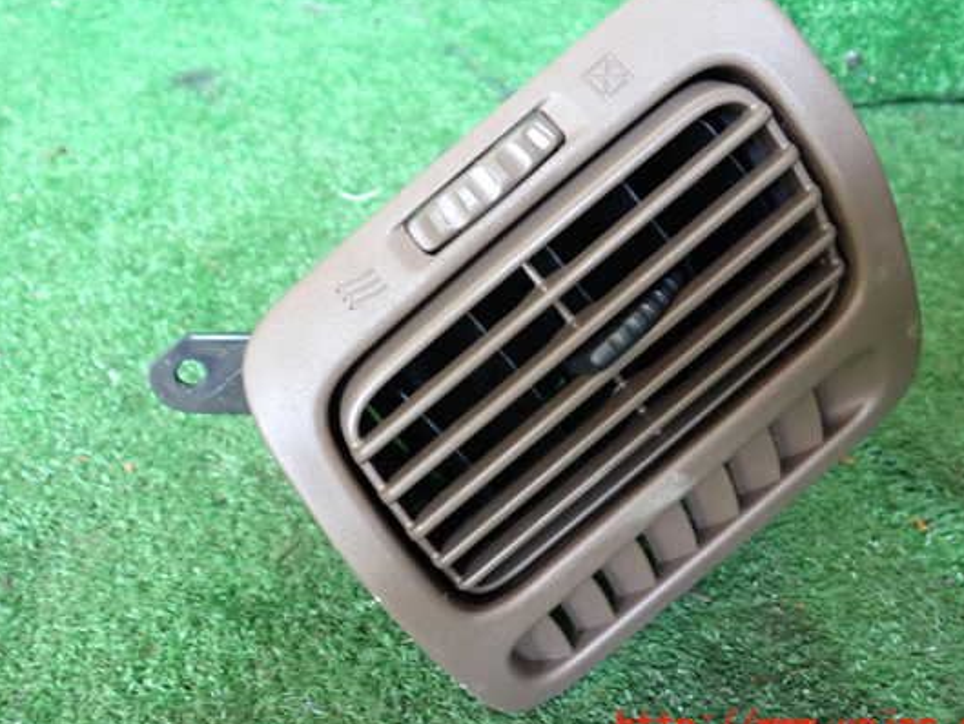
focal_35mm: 34
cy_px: 341
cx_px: 481
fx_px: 947
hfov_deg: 53.9
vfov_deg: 41.8
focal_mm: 5.4
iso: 250
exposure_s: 1/30
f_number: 2.3
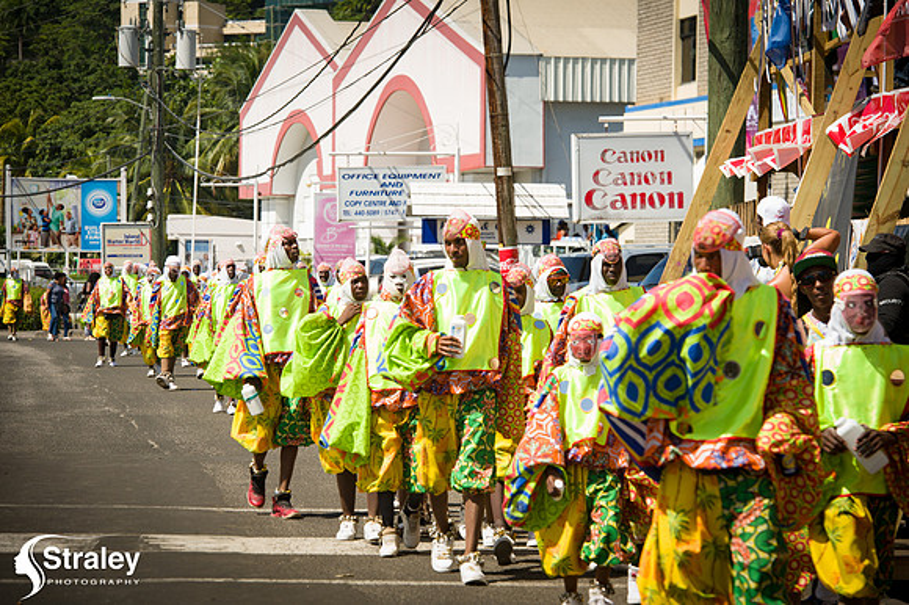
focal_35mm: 145
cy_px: 302
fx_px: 3659
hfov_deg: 14.2
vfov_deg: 9.5
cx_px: 454
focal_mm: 145
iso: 100
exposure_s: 1/200
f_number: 8
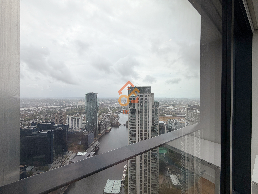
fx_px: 104
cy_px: 97
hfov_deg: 102.1
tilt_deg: +1.8
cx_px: 129
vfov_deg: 85.7
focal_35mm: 14
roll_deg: -0.6
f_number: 2.2
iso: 20
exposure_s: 1/970
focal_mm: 2.22
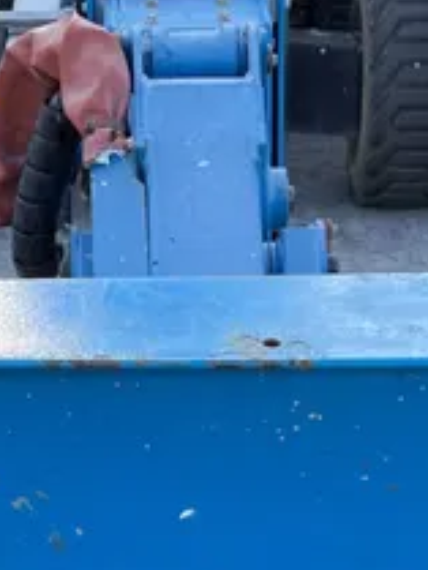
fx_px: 1499
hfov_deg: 16.3
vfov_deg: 18.2
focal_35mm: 91
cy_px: 945
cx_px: 232
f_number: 1.6
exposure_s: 1/412
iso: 32
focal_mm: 4.2
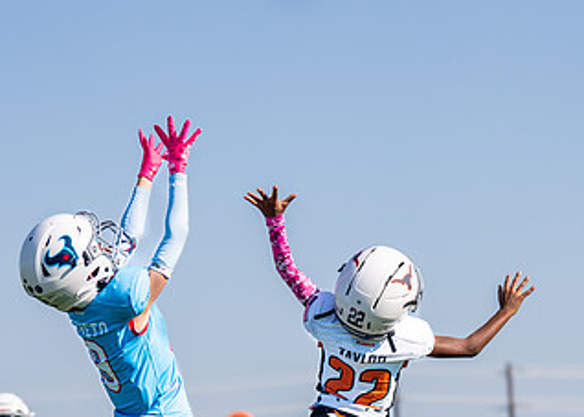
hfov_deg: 10.9
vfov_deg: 7.8
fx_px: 3051
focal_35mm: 184
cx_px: 401
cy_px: 413
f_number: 2.8
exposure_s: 1/2000
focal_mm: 86
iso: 100
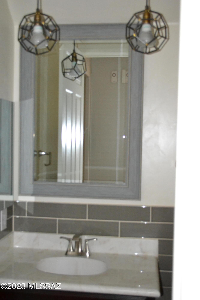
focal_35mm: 44
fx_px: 363
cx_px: 100
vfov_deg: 45.0
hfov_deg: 30.8
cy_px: 150
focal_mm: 29
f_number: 4.5
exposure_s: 1/60
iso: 3200
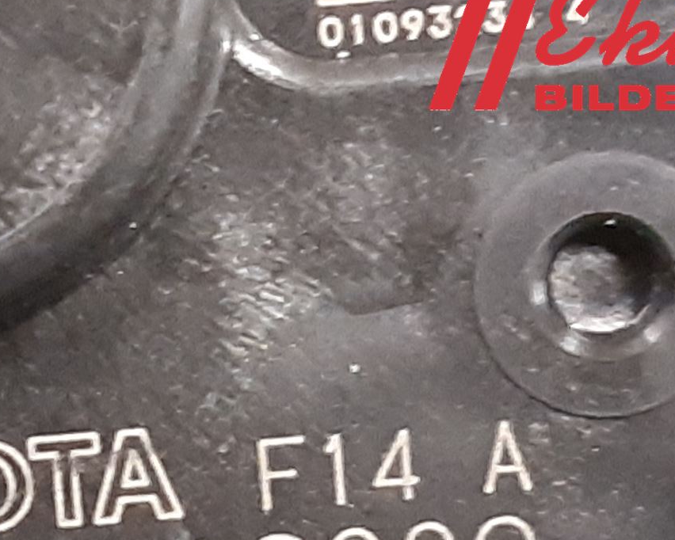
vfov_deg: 23.5
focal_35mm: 61
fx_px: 1219
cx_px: 104
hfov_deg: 30.0
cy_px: 584
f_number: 1.7
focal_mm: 3.93
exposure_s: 1/25
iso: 500
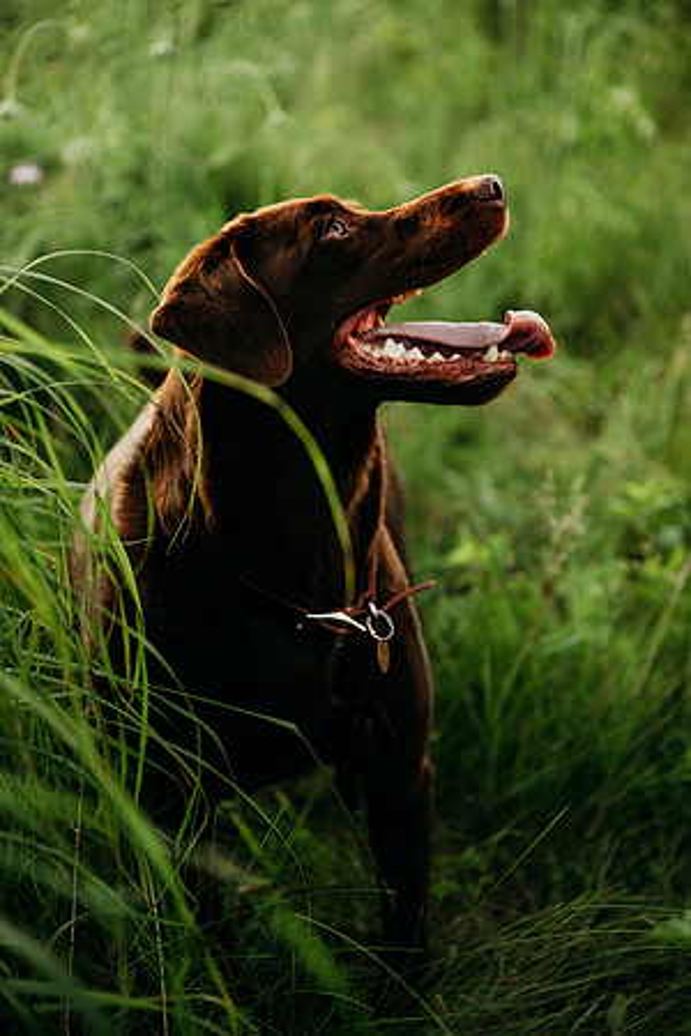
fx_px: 2015
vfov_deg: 28.8
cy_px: 518
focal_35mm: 70
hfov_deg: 19.5
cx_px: 346
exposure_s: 1/400
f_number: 3.2
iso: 250
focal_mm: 70
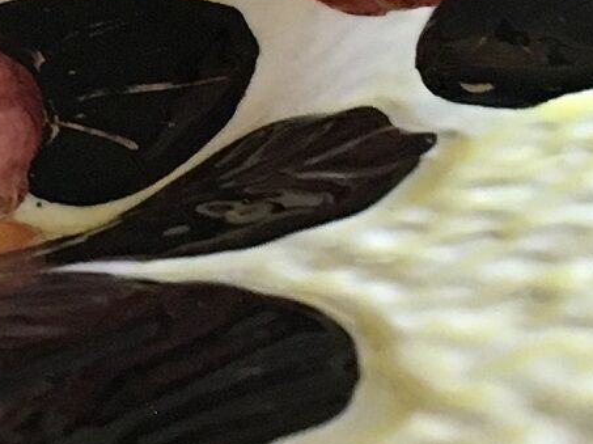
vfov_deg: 8.4
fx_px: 2961
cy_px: -244
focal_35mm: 173
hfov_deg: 11.2
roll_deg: +0.5
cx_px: -139
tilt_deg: -27.8
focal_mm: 4.15
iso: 200
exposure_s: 1/33
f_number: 2.2
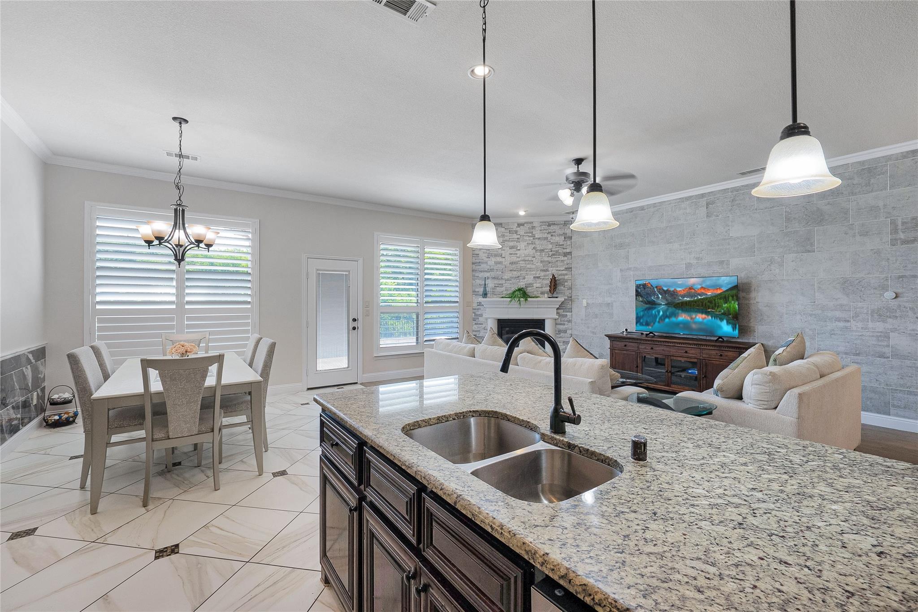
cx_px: 459
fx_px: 383
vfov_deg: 77.3
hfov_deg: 100.4
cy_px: 306
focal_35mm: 15
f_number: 9
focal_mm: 15
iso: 640
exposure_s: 1/20
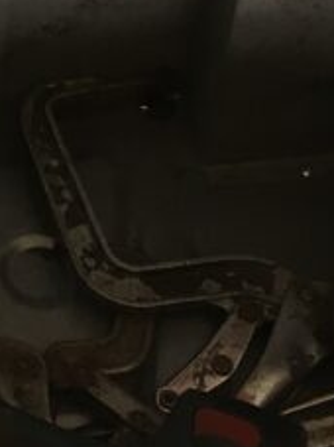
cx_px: -222
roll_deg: +7.1
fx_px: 1687
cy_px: -215
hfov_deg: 10.7
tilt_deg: -40.5
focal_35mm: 131
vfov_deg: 14.1
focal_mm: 4.15
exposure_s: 1/33
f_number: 2.2
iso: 40
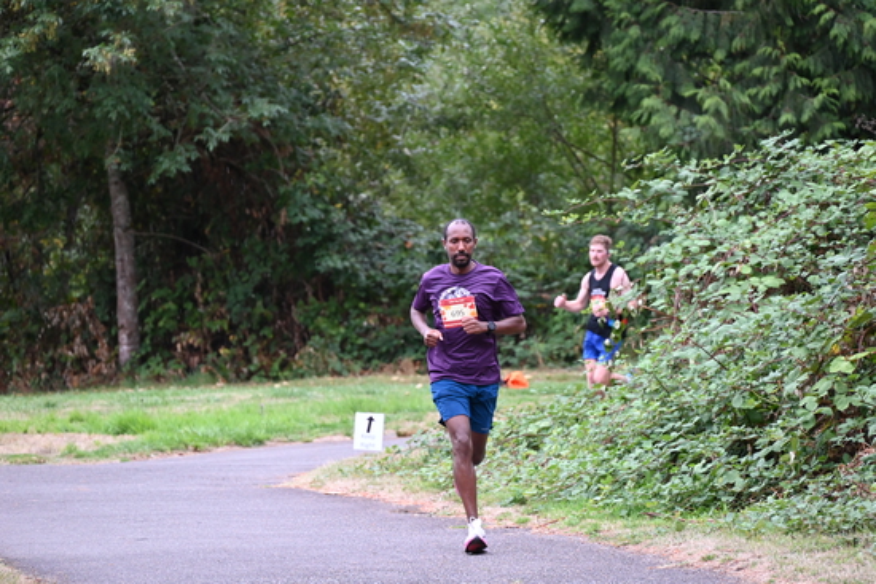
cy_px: 292
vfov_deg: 6.9
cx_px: 438
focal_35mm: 200
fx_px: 4868
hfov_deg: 10.3
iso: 1800
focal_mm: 200
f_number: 6.3
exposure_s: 1/250
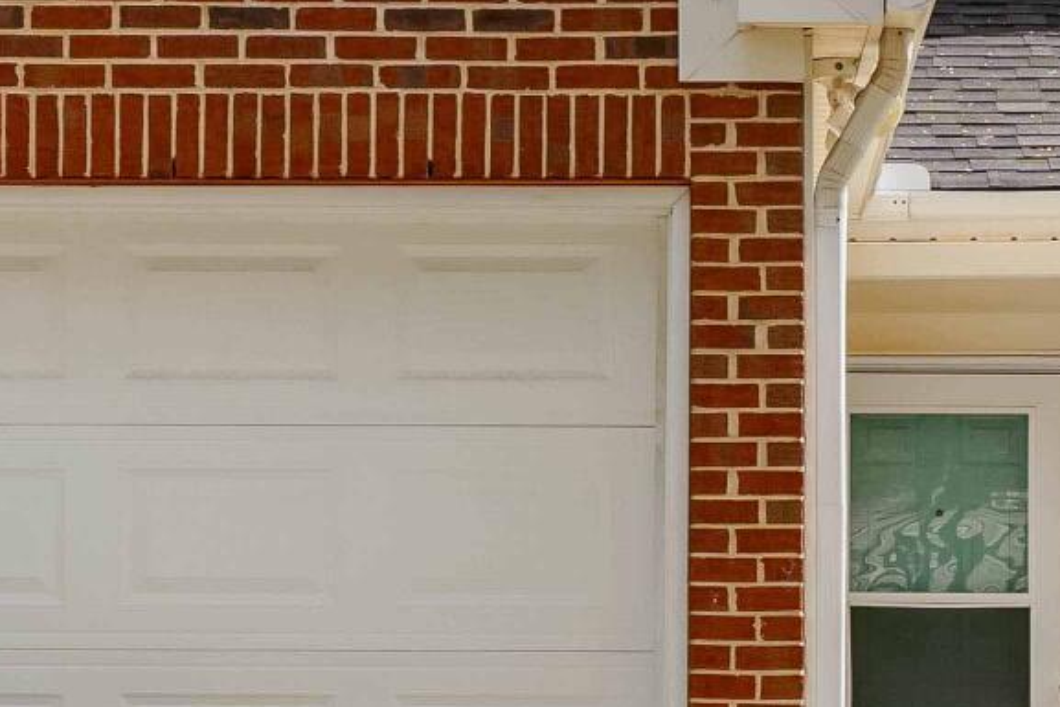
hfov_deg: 11.3
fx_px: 5360
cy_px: 452
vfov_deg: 7.5
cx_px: 683
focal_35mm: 182
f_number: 8
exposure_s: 1/160
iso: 100
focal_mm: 35
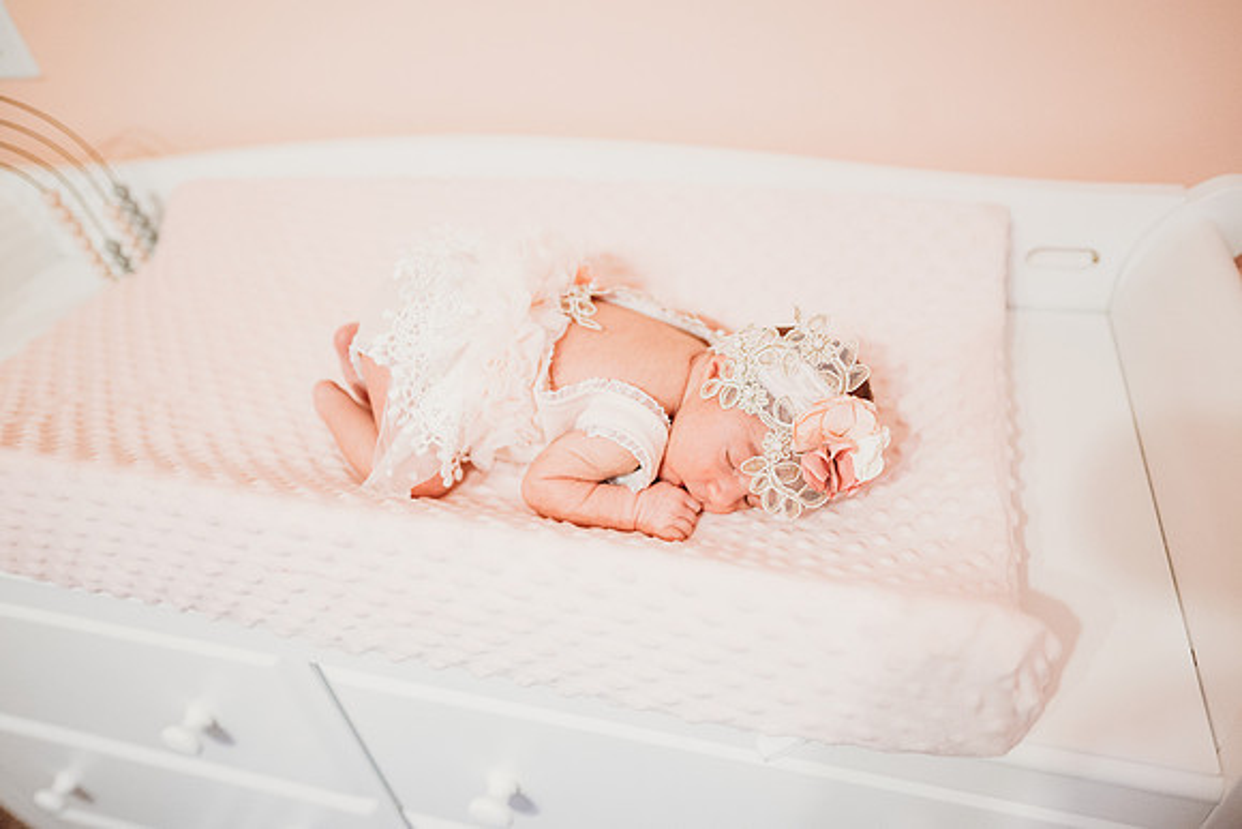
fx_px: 828
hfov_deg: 73.7
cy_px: 414
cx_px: 621
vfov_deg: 53.2
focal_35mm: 24
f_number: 1.8
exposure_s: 1/160
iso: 1600
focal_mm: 24
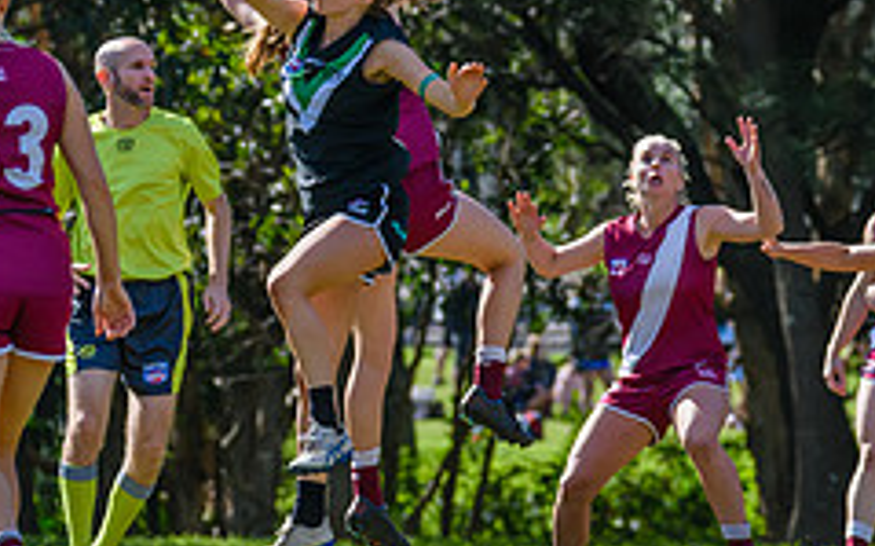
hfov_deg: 2.5
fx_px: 19898
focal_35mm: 835
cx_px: 328
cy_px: 135
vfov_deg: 1.6
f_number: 7.1
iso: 800
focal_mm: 250
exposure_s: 1/1250
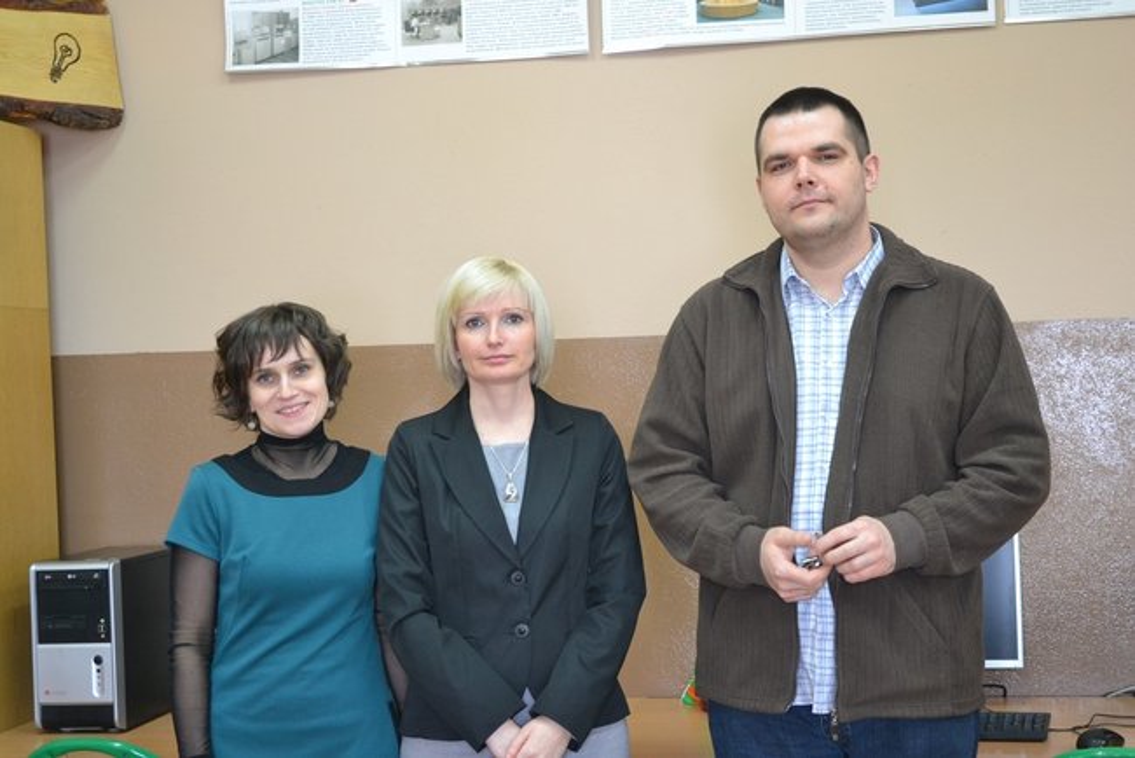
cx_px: 568
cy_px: 379
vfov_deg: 21.6
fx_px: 1987
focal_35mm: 63
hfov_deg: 31.9
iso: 720
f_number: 5.3
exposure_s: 1/15
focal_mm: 42
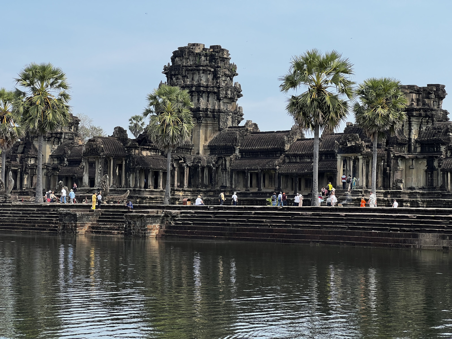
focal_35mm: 77
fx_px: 1005
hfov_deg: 25.3
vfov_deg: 19.1
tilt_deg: +2.6
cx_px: 226
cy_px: 170
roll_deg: -1.2
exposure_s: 1/453
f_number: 2.8
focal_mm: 9
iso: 32
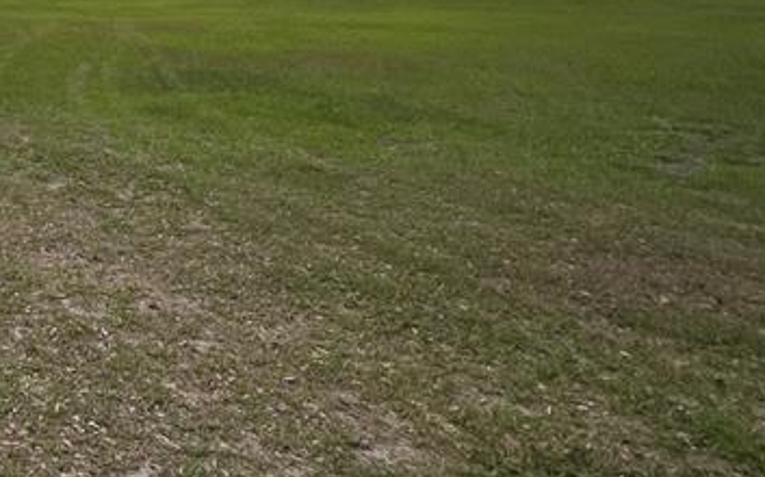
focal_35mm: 40
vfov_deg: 28.4
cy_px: -72
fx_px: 833
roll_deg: +1.0
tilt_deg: +2.6
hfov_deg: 38.9
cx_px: -108
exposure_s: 1/3650
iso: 32
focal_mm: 1.57
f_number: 1.8
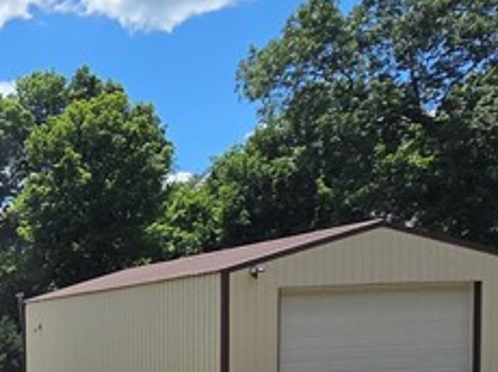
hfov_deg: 26.9
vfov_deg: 23.3
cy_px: 430
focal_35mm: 58
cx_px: -182
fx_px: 834
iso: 50
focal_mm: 2.2
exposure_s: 1/2985
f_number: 2.2
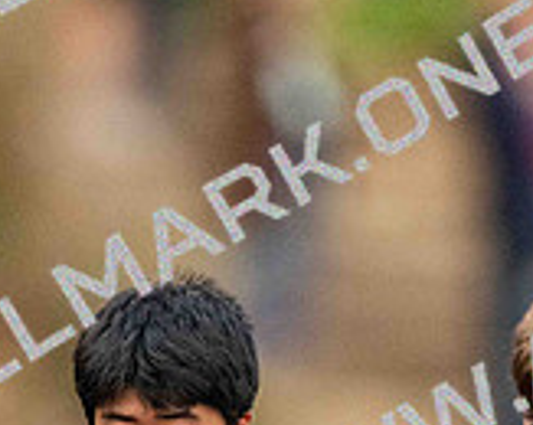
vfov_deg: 0.8
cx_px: -20
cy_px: 610
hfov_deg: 1.0
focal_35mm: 2006
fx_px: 31606
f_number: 4
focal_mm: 600
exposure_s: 1/2500
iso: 8000
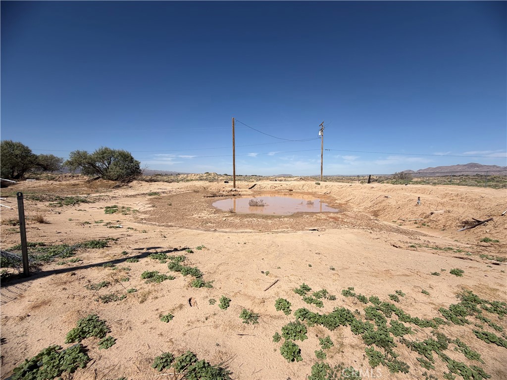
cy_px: 190
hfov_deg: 102.1
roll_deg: -0.3
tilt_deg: -4.1
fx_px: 205
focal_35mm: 14
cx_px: 254
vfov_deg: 85.7
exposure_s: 1/1497
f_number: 2.2
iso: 20
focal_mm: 2.22
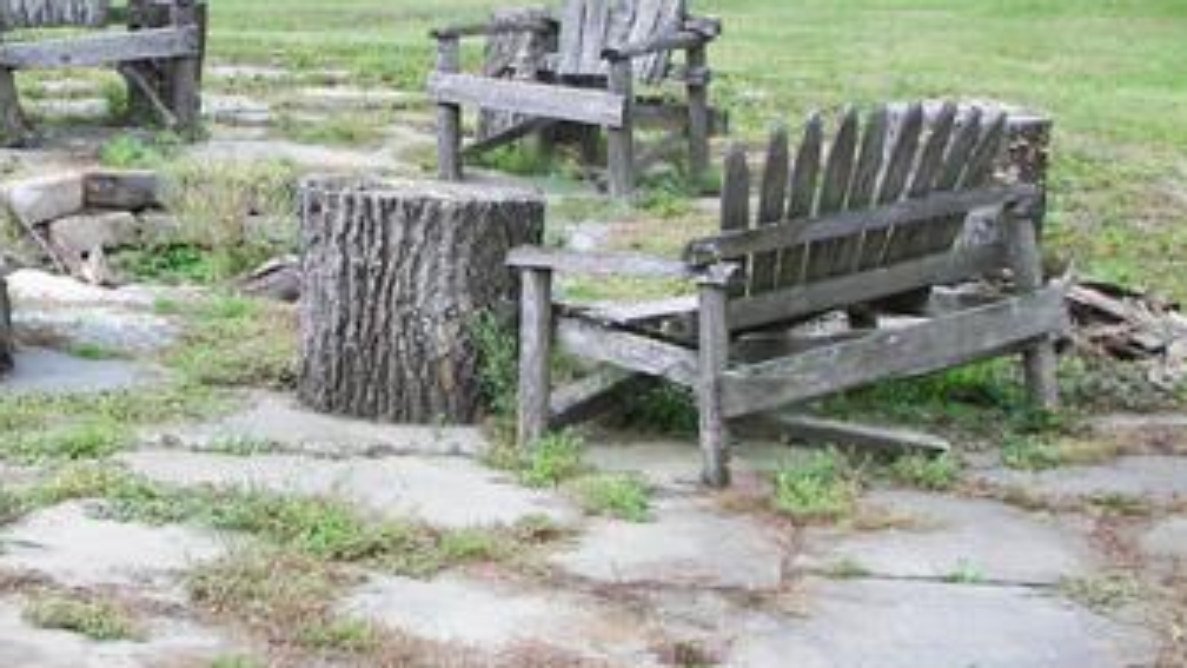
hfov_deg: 18.8
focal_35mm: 112
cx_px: 155
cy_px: 74
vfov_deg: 10.8
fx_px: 3525
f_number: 2.8
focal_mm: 8.9
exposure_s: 1/200
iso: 50
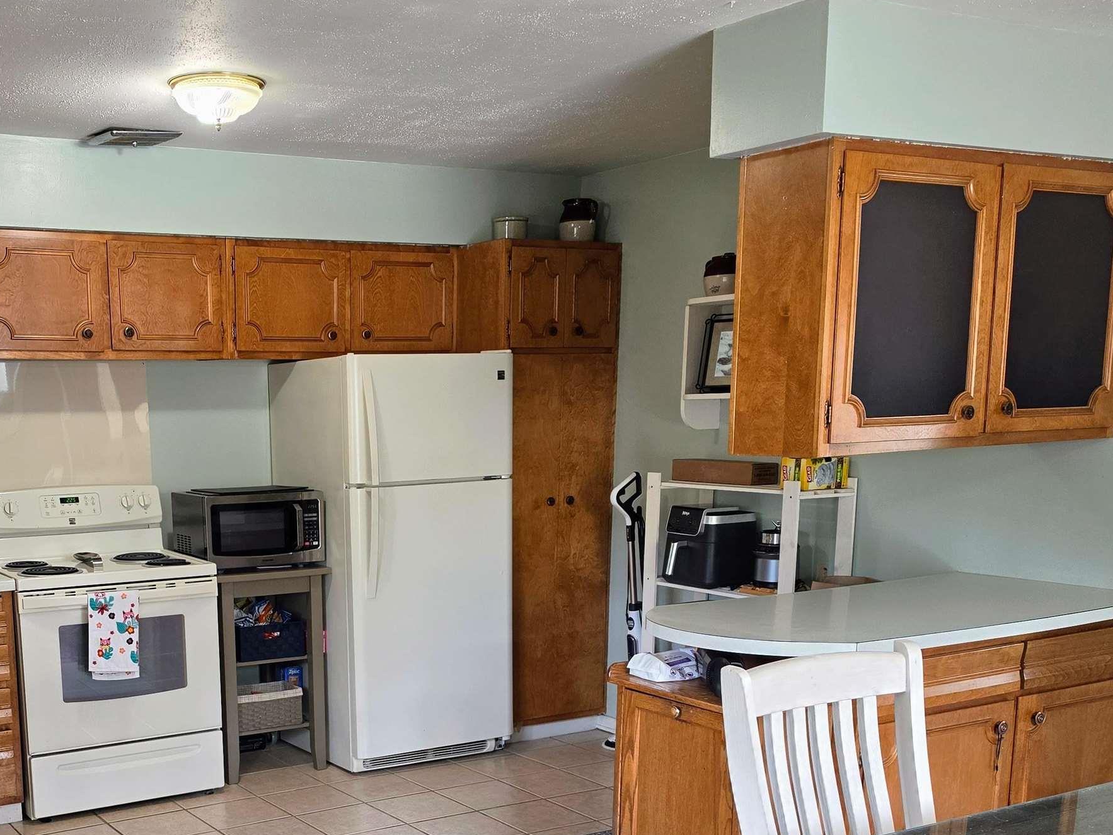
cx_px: 317
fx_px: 1286
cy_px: 650
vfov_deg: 35.0
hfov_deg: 45.6
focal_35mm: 40
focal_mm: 6.5
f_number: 1.4
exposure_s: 1/120
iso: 125
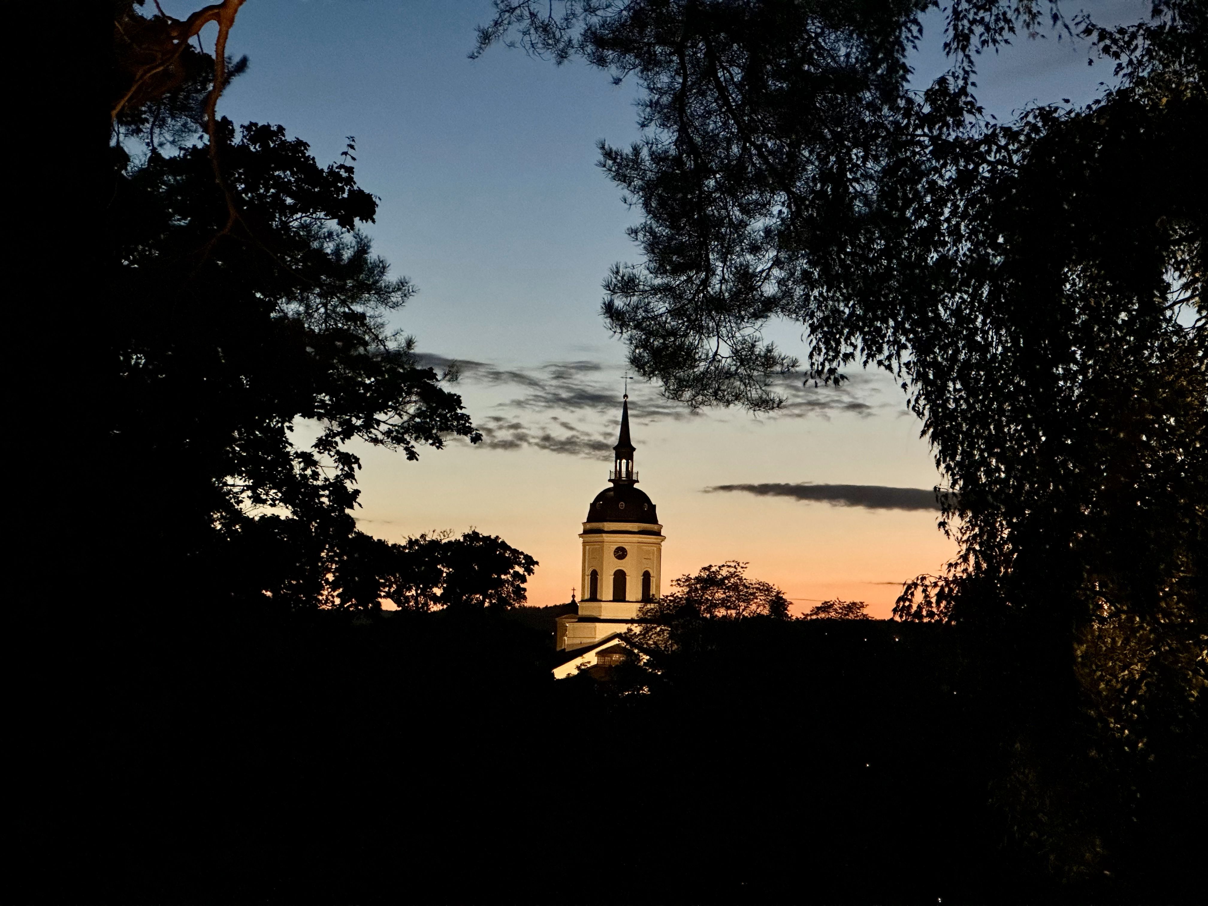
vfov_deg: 19.1
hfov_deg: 25.3
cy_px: 453
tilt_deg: +4.7
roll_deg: -1.2
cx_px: 604
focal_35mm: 77
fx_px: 2687
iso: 1000
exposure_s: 1/41
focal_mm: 9
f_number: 2.8
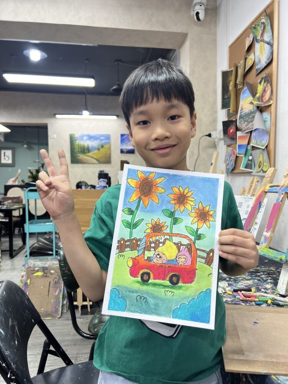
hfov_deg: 53.1
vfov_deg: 67.3
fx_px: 288
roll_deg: -0.5
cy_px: 192
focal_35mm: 26
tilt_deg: -4.0
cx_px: 144
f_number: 1.5
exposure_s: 1/100
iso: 80
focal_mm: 5.7
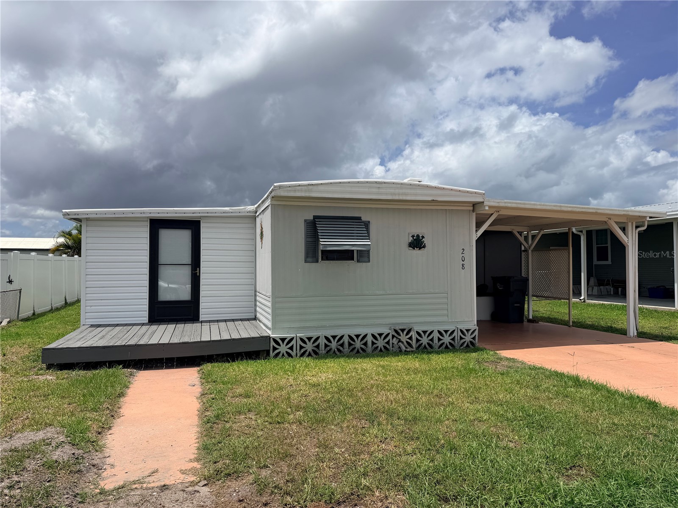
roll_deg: +0.3
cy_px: 254
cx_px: 339
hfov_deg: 71.6
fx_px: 470
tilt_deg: +0.5
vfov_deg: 56.8
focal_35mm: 24
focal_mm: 6.76
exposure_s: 1/10309
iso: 80
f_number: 1.78
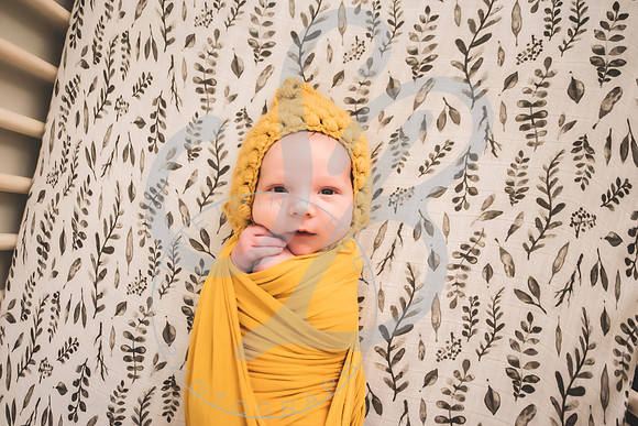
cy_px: 213
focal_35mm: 24
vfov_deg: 53.2
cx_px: 319
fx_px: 425
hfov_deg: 73.7
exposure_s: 1/160
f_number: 2.8
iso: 3200
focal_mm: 24
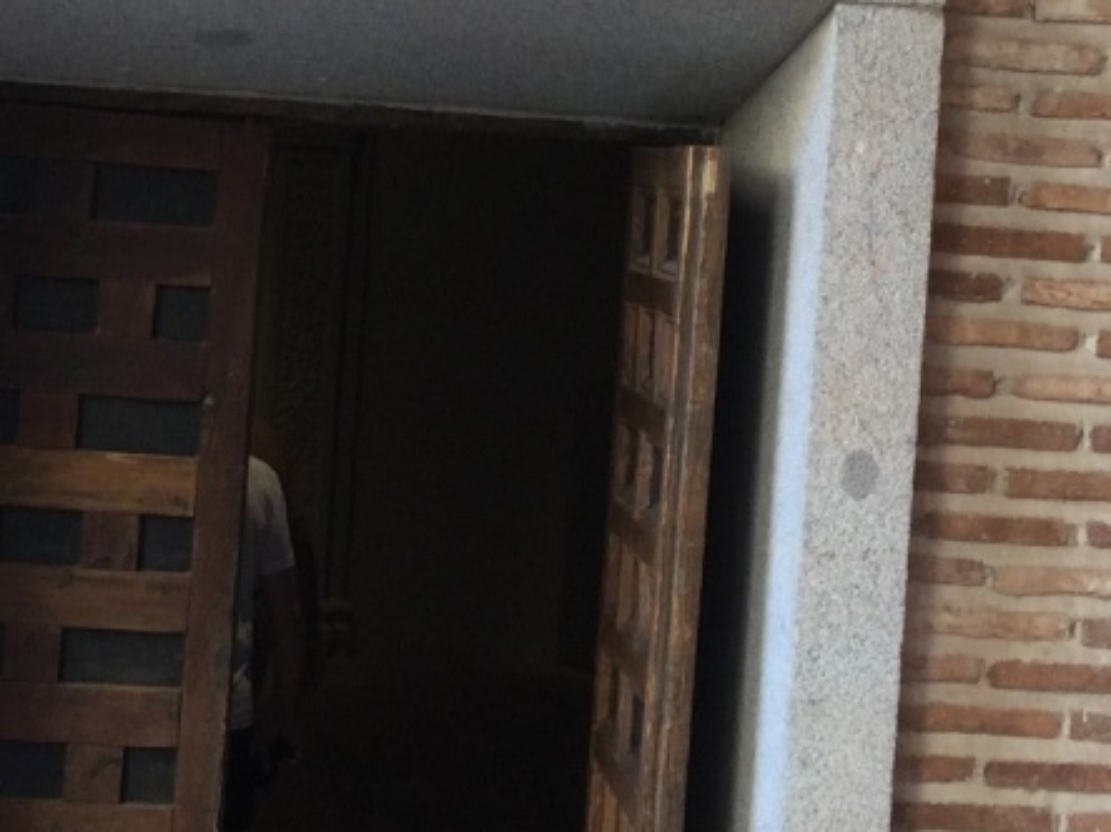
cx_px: 500
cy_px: 241
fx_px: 3080
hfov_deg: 20.4
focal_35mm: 96
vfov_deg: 15.3
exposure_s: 1/50
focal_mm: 3.3
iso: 32
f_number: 2.4
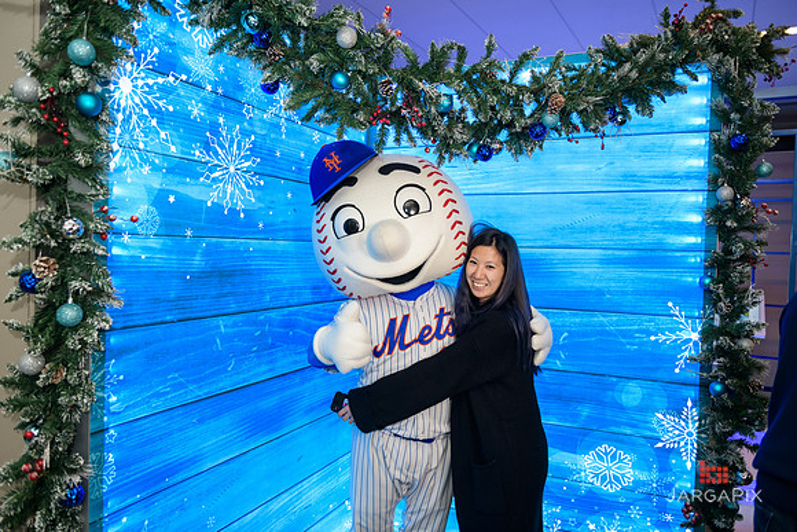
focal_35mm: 27
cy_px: 266
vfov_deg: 48.0
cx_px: 398
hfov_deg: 67.4
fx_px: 598
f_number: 3.2
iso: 400
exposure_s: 1/125
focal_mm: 27
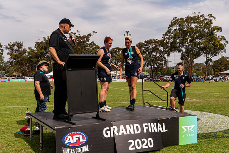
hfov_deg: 46.4
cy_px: 76
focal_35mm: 42
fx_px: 267
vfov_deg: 31.9
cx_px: 114
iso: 200
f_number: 8
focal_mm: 28
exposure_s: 1/800
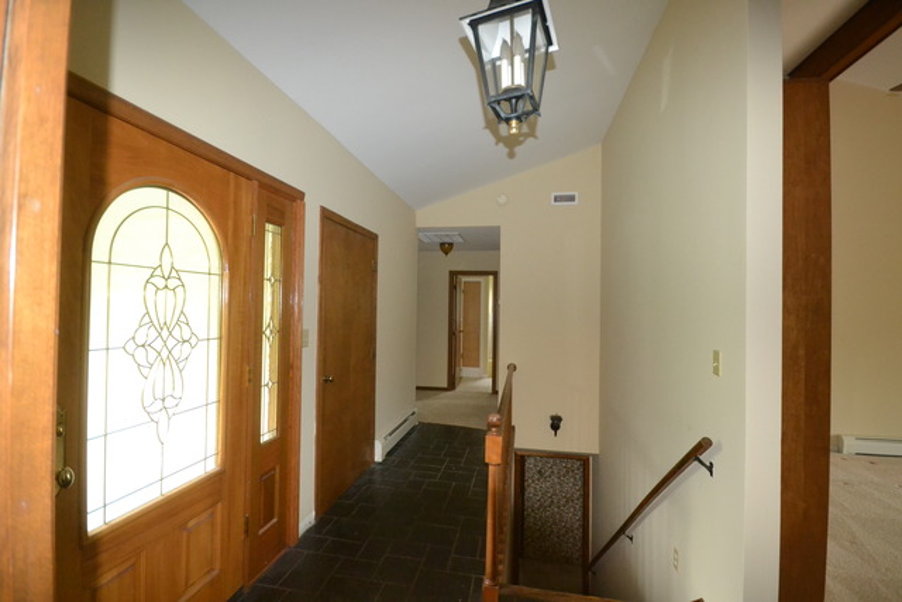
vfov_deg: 77.4
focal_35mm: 15
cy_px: 301
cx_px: 451
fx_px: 376
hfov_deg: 100.4
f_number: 4
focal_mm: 10
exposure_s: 1/60
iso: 2800
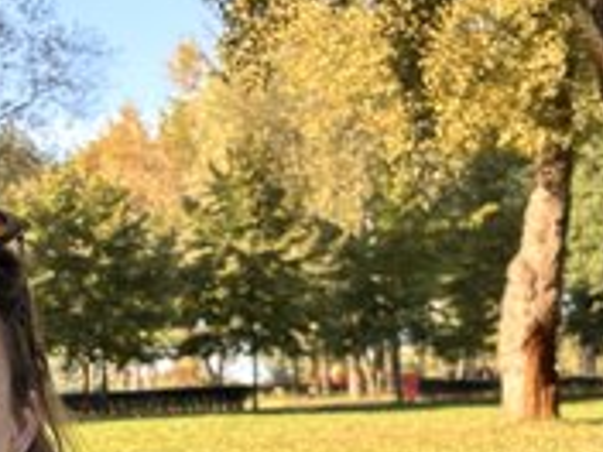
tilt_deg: -1.9
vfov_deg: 12.4
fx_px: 2056
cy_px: 490
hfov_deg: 16.3
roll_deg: +2.3
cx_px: -24
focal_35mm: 118
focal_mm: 5.96
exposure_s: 1/228
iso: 32
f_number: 1.6
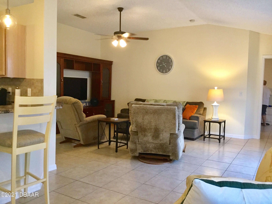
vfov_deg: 45.4
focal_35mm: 31
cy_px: 102
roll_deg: -2.3
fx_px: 244
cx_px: 136
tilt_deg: -5.8
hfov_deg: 58.4
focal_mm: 3.3
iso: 125
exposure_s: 1/30
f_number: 2.4
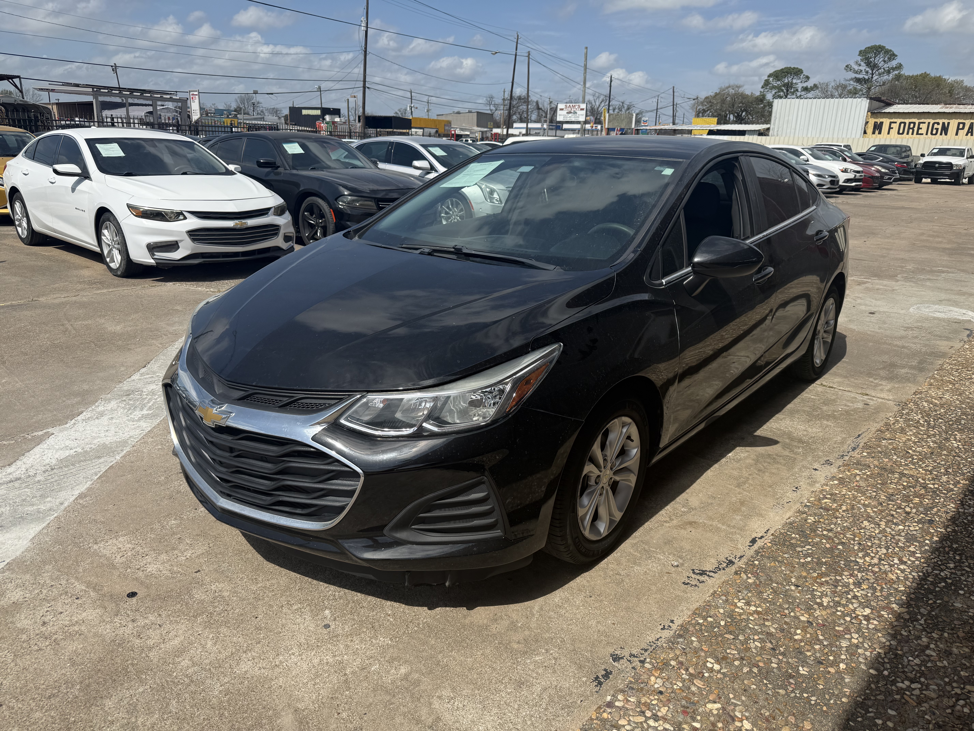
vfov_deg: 56.8
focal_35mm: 24
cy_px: 366
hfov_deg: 71.6
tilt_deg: -16.2
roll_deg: -0.3
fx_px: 675
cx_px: 487
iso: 80
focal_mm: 6.76
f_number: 1.78
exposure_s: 1/6173
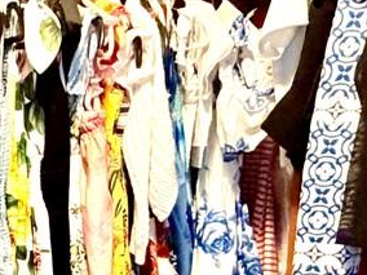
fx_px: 838
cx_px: -203
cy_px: 223
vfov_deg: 18.5
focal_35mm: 79
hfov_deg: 20.6
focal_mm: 2.22
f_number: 2.2
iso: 1000
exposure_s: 1/40
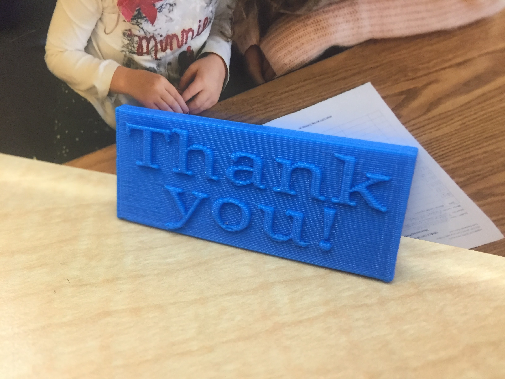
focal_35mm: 29
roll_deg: -1.3
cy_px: 190
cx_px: 252
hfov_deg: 61.7
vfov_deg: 48.2
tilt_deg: -30.0
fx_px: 423
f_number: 2.2
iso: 160
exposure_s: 1/30
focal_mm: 4.15
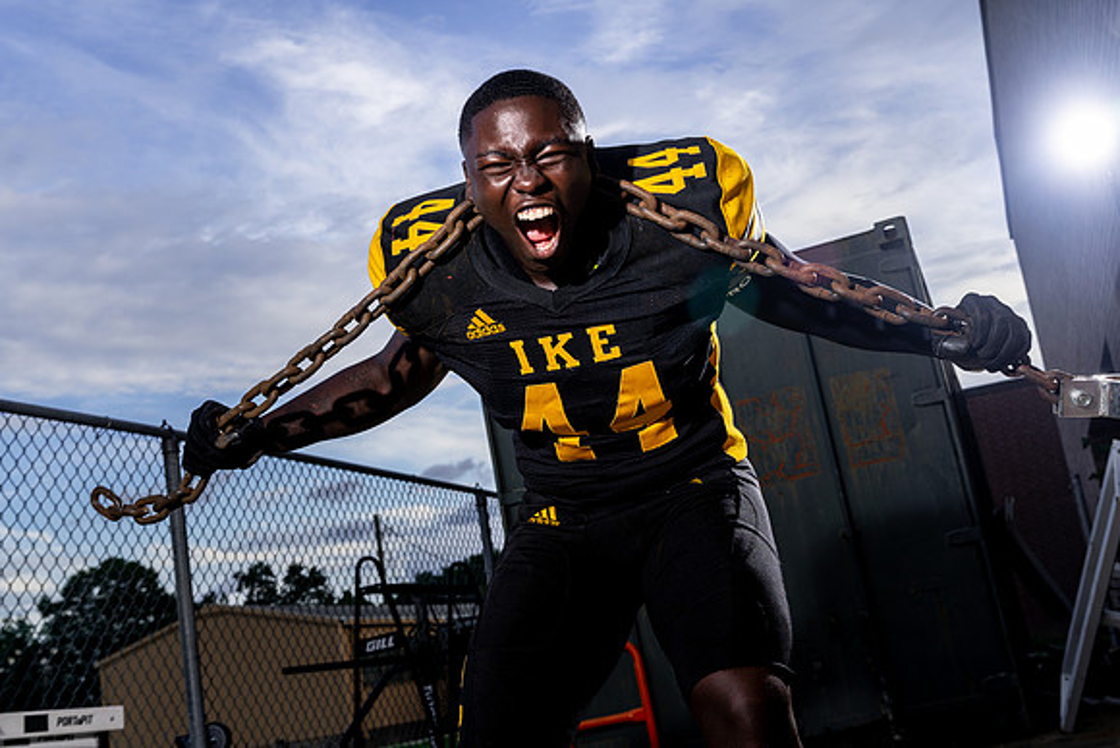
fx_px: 1307
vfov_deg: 31.9
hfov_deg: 46.4
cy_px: 374
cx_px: 560
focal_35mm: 42
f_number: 8
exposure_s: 1/250
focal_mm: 42
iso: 100
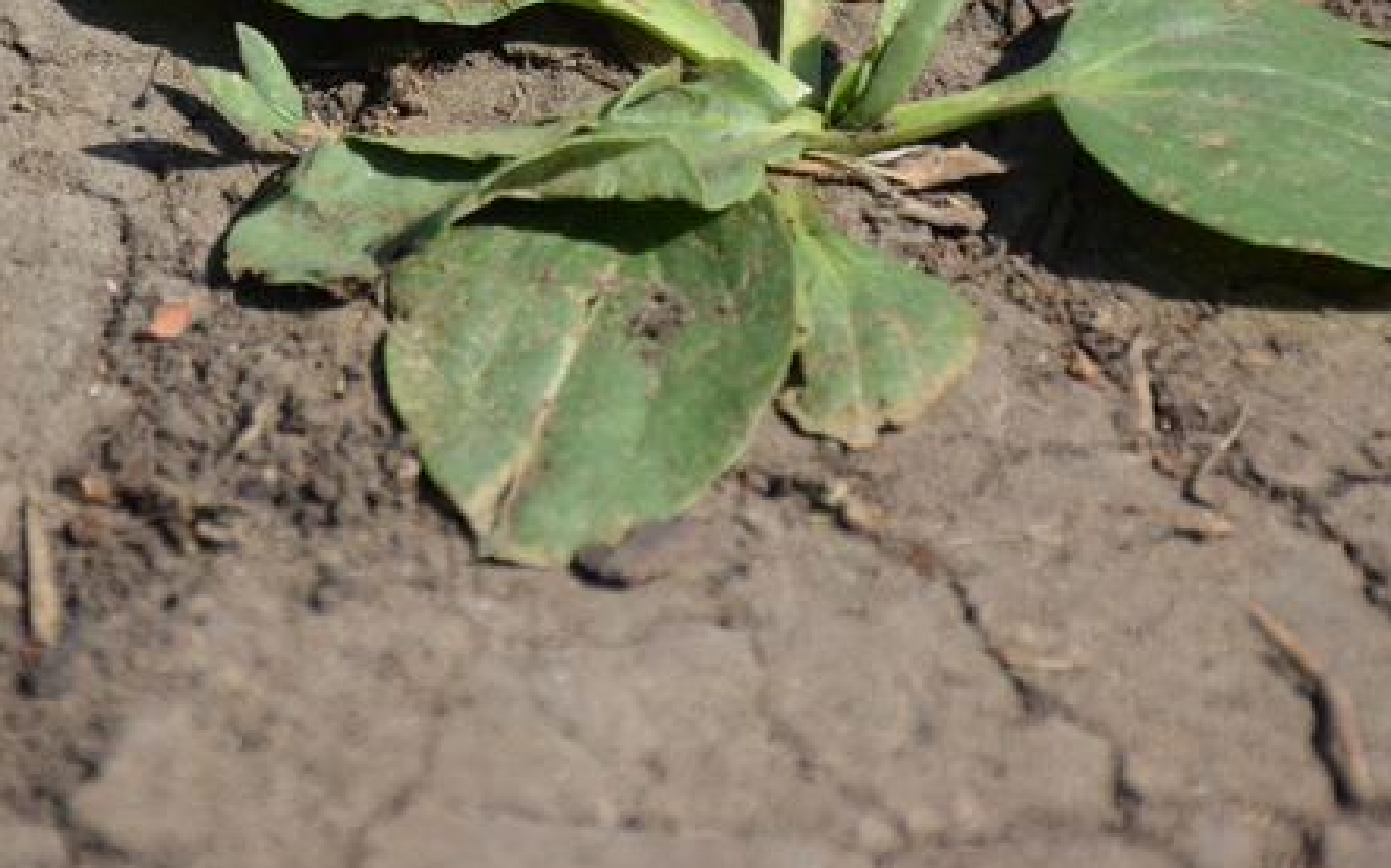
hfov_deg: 4.5
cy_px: -104
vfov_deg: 2.8
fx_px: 17623
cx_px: 393
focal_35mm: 465
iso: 500
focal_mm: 140
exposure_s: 1/2000
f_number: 5.6
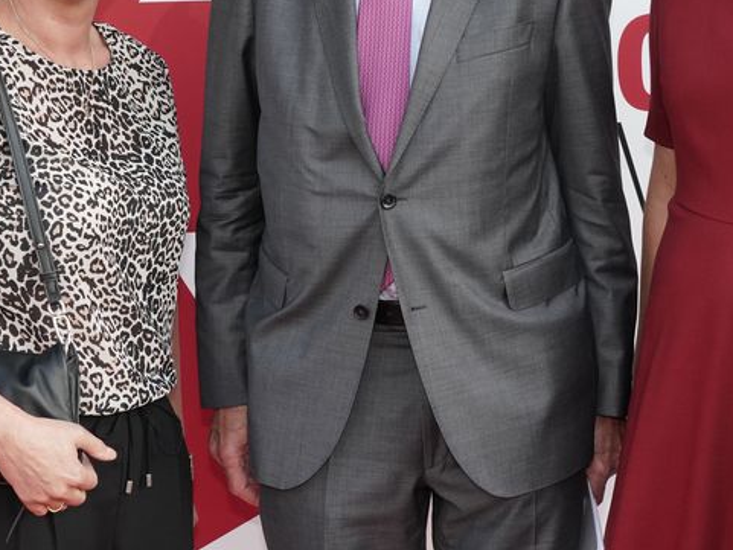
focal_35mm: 84
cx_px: 433
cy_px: 137
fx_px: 1779
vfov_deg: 17.5
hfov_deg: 23.2
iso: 1600
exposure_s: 1/250
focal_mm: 35
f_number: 9
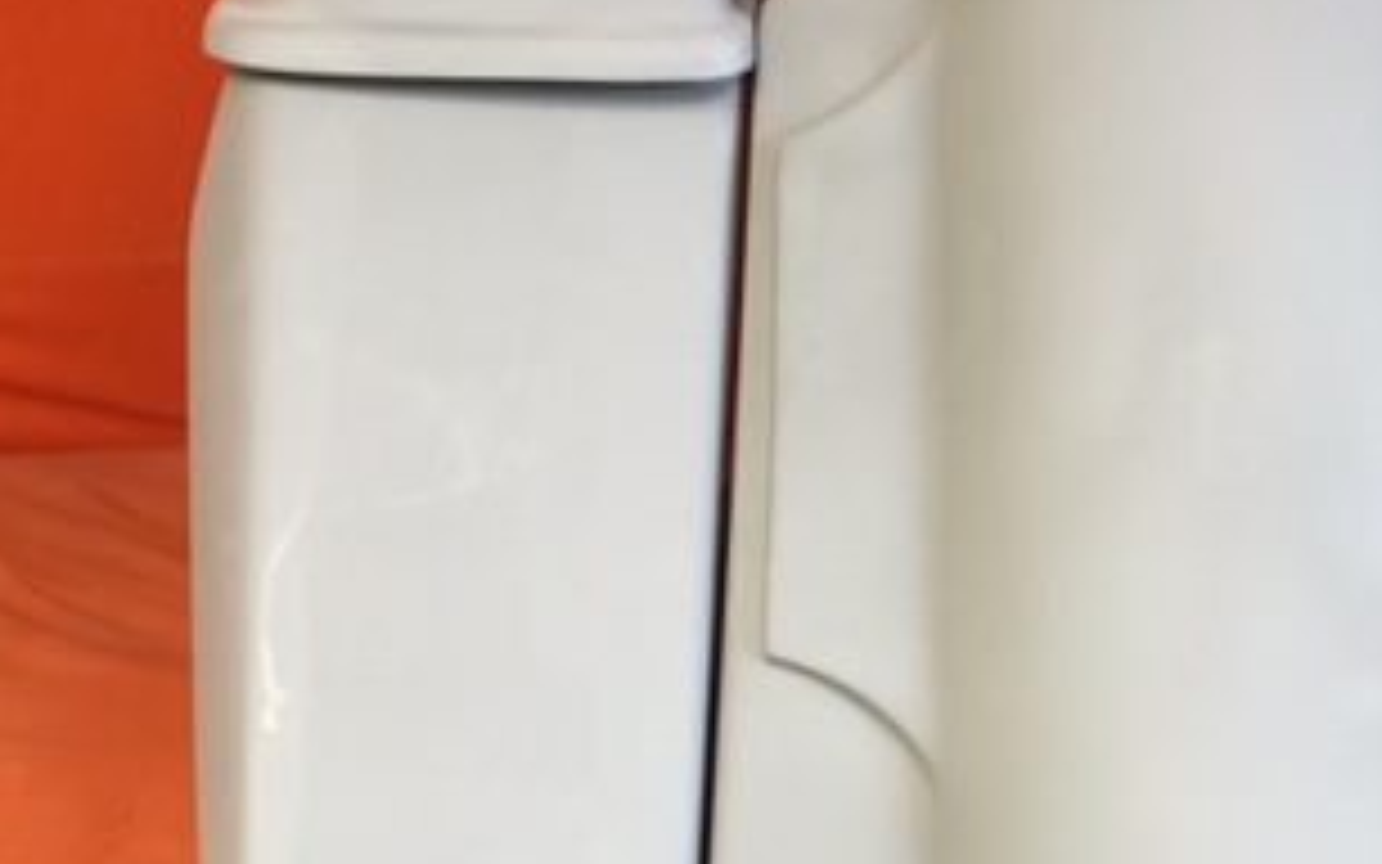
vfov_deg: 20.3
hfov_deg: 30.9
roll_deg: -0.2
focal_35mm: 64
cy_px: 472
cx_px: 1184
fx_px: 2411
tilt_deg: -22.5
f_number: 2.2
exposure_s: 1/15
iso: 32
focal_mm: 4.15
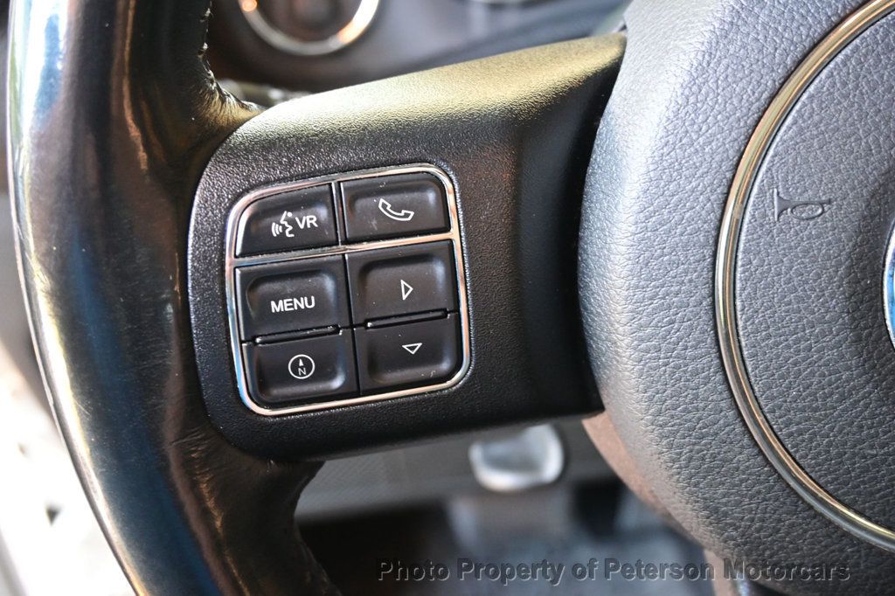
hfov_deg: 52.2
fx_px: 913
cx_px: 448
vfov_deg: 36.1
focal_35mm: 37
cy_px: 298
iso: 1400
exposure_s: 1/40
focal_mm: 24.5
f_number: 4.2
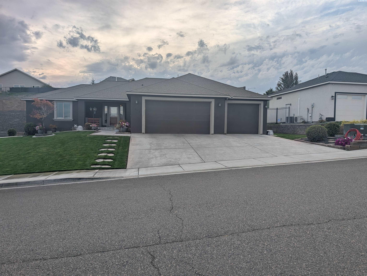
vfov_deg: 56.9
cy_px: 138
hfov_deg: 71.5
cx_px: 184
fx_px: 255
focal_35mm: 24
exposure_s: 1/704
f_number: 1.68
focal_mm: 6.9
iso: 19
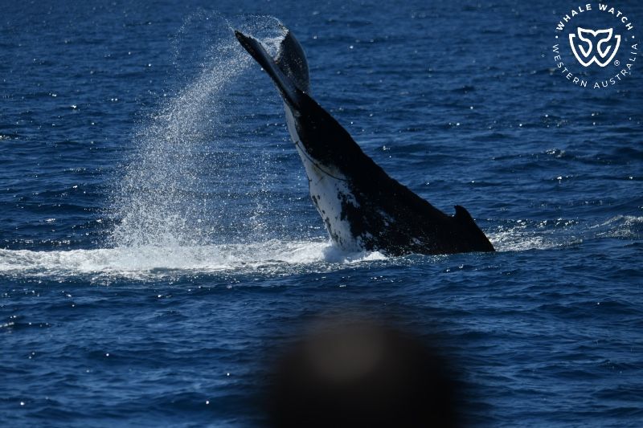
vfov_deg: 4.3
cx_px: 322
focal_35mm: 320
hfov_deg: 6.4
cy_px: 214
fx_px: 5714
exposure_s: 1/8000
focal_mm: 320
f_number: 5.6
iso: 450
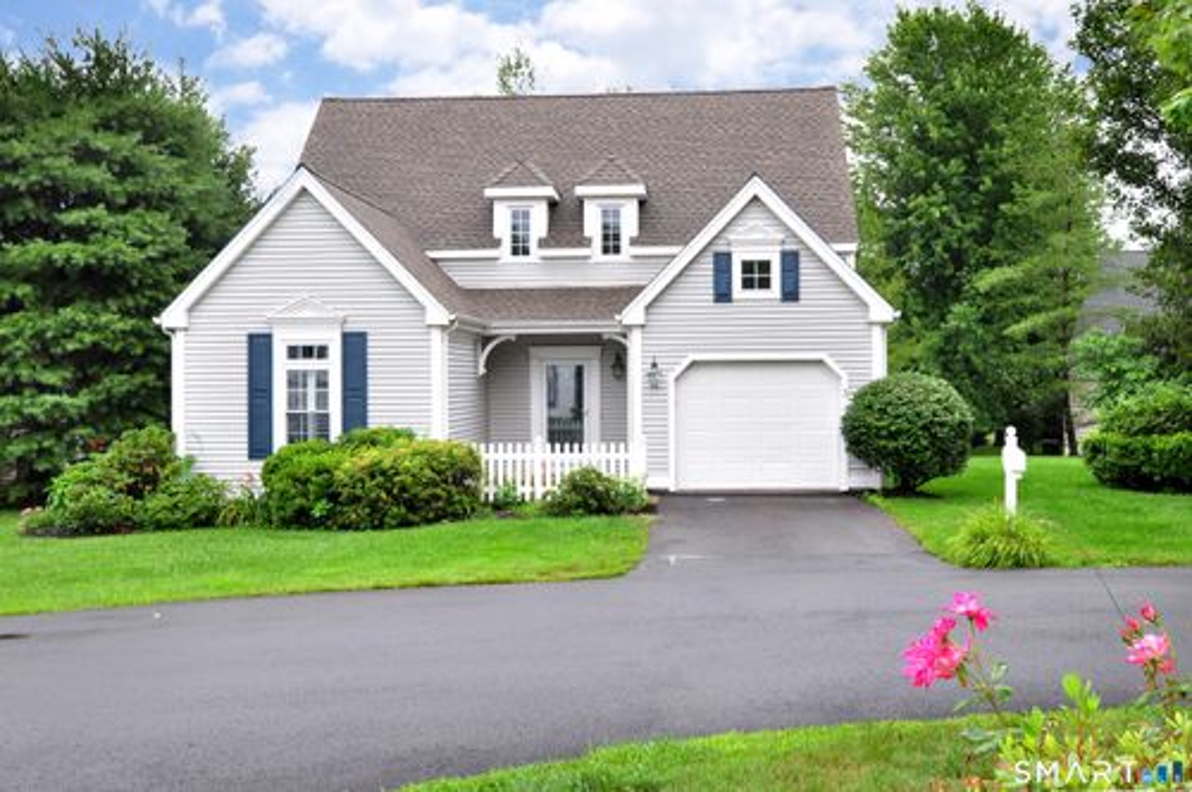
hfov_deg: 62.0
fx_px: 992
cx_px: 596
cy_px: 396
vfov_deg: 43.5
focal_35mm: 30
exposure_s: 1/200
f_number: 8
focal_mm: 20
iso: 800
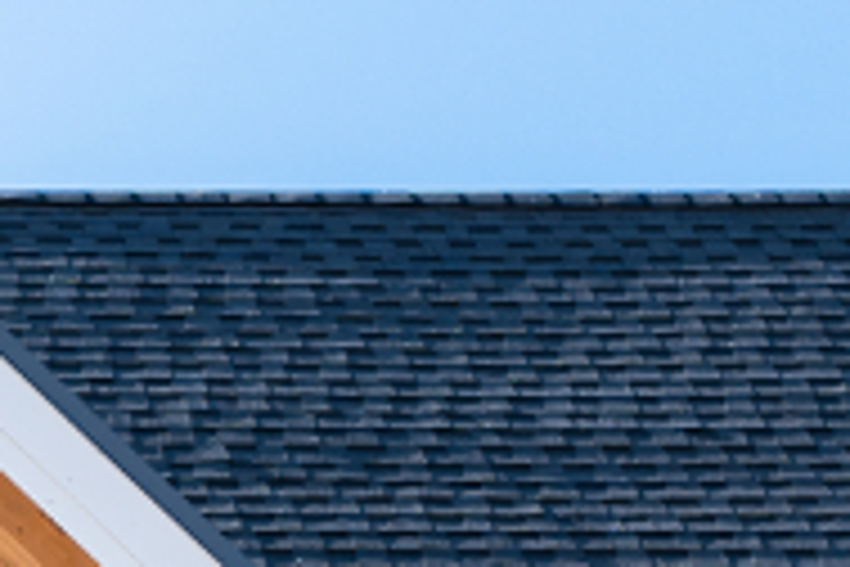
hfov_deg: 9.1
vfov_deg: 6.0
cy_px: 1242
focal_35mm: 222
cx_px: -207
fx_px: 5241
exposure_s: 1/5000
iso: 100
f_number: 1.4
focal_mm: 35
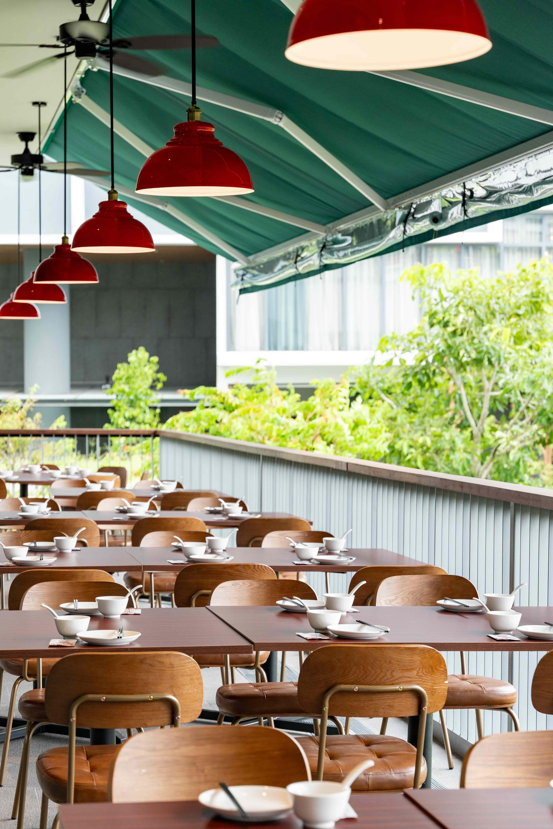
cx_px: 236
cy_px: 512
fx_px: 1780
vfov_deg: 26.2
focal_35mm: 77
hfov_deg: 17.6
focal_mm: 59.2
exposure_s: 1/100
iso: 400
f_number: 4.5
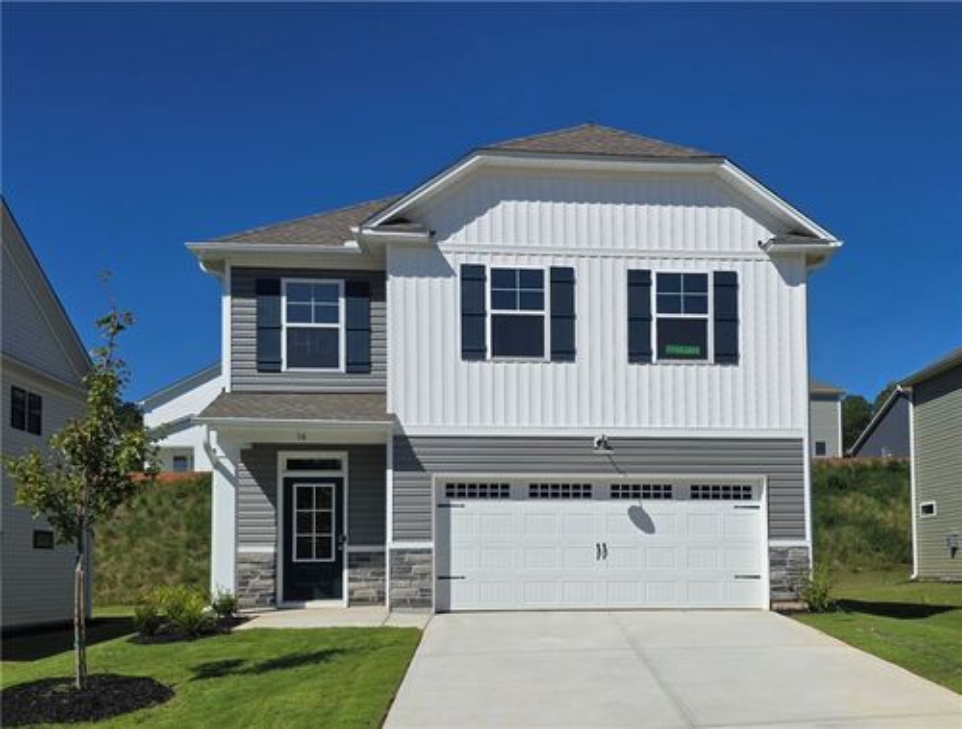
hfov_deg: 73.7
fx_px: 642
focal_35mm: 23
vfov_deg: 59.2
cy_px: 364
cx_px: 481
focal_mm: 6.3
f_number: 1.7
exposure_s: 1/2000
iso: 12
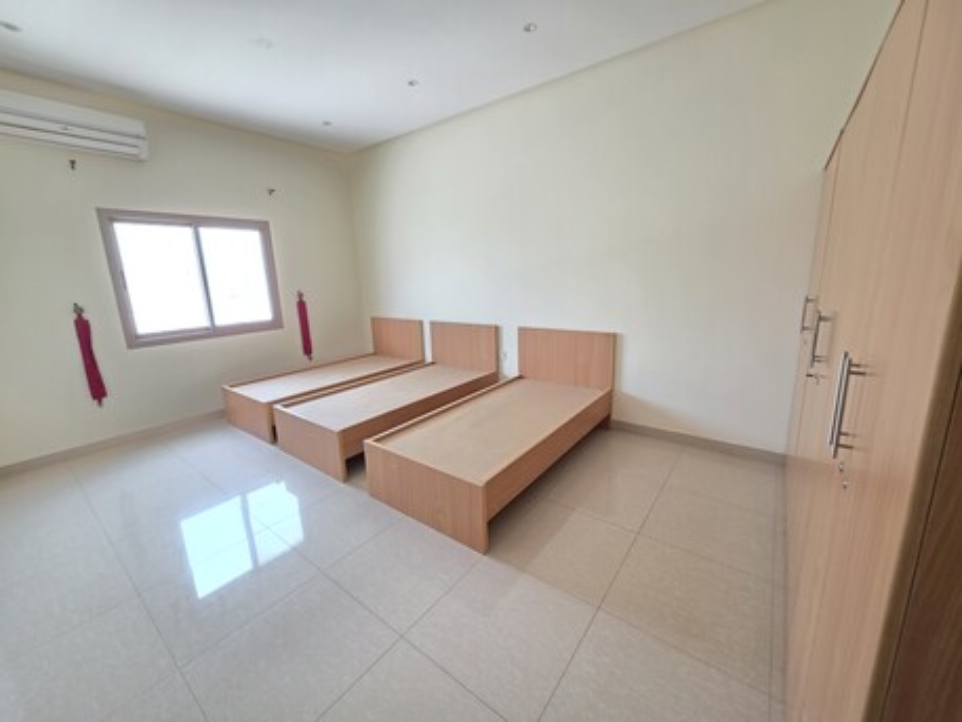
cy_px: 361
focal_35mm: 13
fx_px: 361
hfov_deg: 106.2
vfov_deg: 89.9
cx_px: 481
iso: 200
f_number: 1.9
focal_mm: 2.2
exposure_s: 1/50
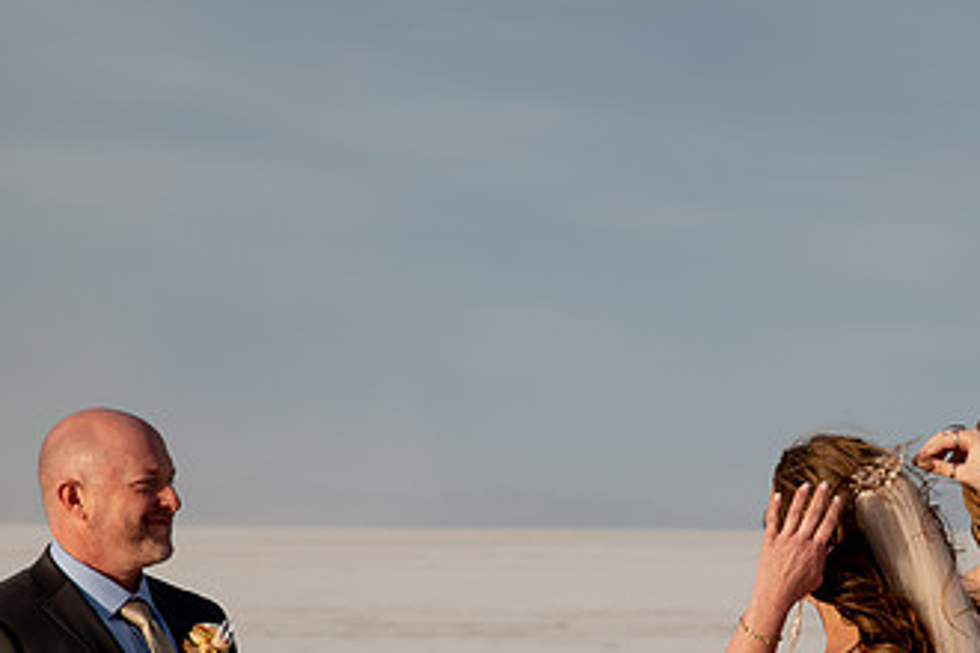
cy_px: 552
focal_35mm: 196
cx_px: 680
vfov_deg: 7.0
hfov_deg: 10.5
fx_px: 5335
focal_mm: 105
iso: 200
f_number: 8
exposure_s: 1/800
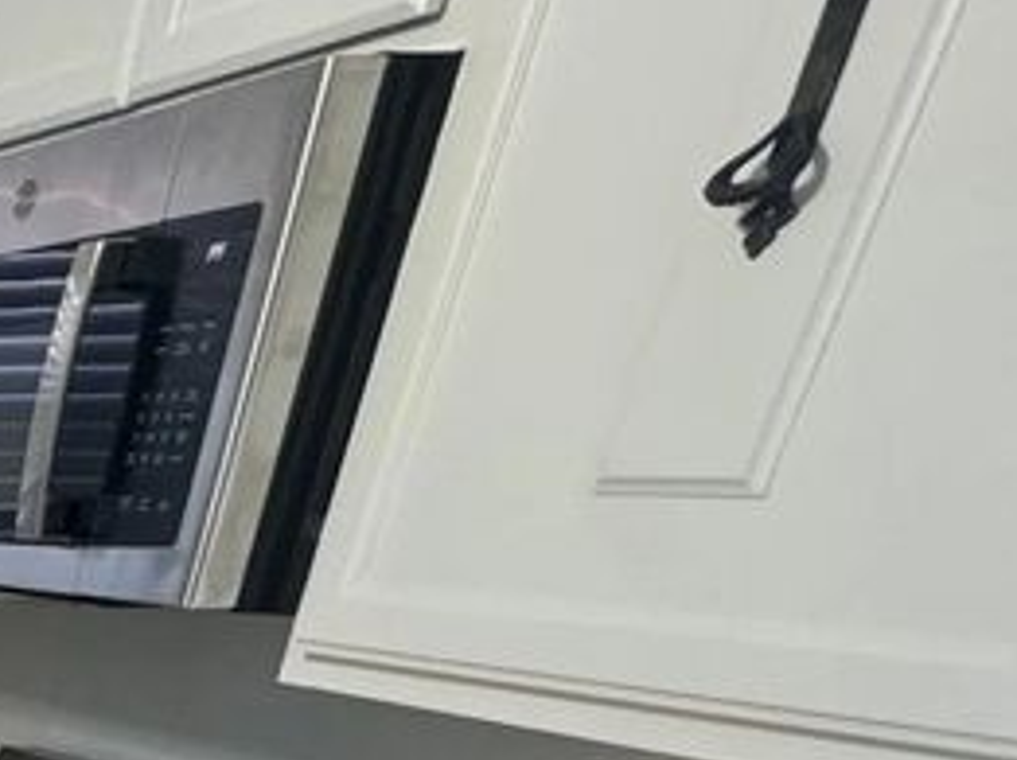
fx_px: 1614
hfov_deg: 20.0
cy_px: 1173
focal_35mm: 55
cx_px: -962
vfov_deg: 21.7
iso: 200
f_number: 2.2
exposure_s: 1/120
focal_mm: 2.22
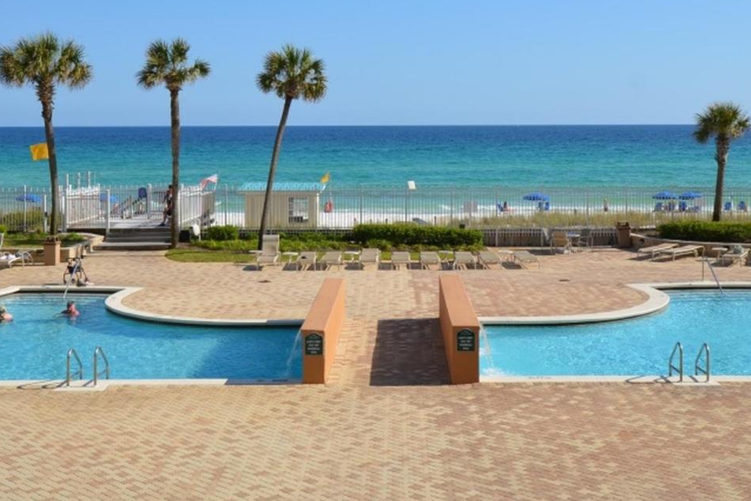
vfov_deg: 25.3
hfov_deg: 37.5
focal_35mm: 53
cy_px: 131
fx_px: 1106
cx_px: 404
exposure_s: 1/320
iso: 100
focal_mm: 22
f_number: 9
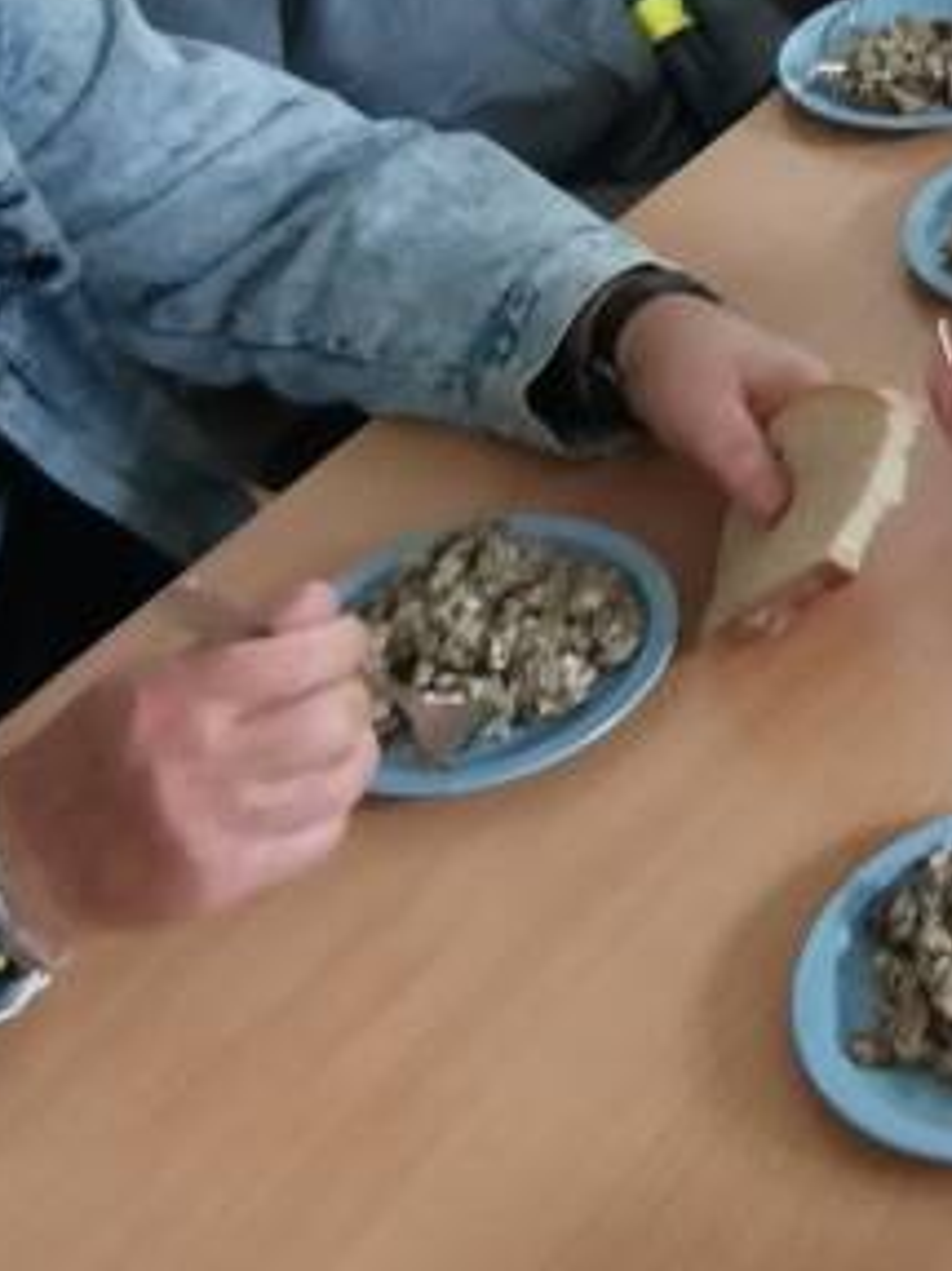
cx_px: 1541
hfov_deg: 17.9
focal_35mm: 71
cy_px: 71
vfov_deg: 26.3
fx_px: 2605
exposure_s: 1/25
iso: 400
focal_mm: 2.23
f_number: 2.2
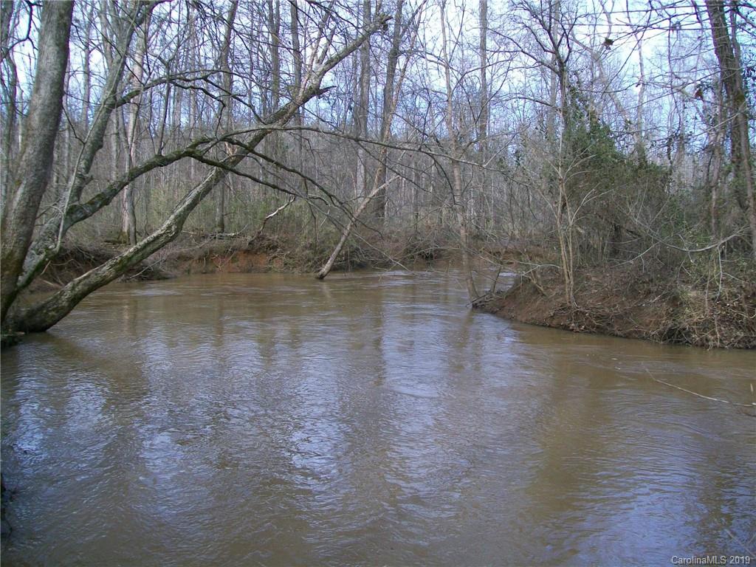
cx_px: 378
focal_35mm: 36
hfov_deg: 51.4
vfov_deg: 39.7
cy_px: 284
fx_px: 786
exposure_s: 1/250
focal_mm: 6
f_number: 2.7
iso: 64
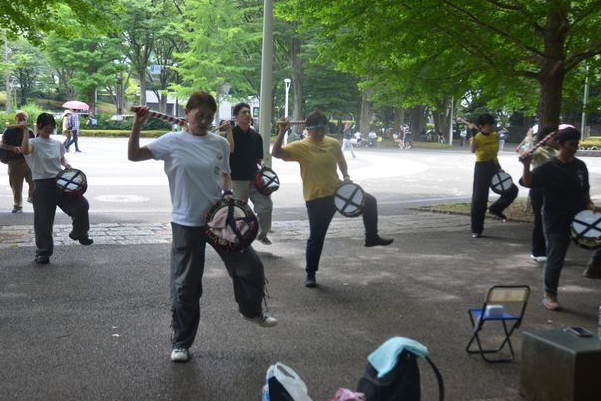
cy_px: 203
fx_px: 793
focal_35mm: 48
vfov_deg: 28.3
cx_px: 298
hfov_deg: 41.5
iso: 320
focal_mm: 31
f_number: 4
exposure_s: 1/320
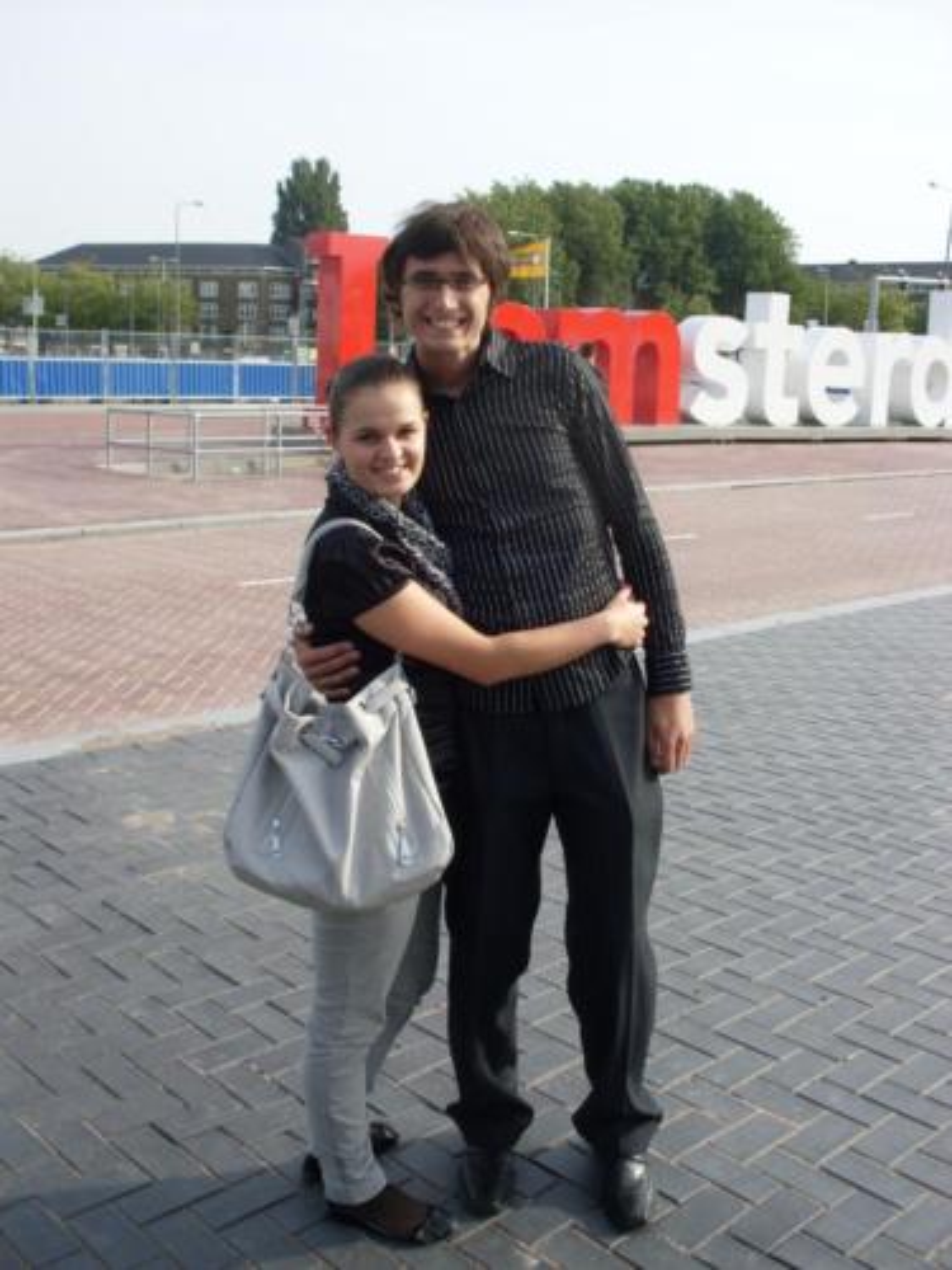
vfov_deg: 49.0
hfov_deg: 37.7
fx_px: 1393
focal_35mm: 38
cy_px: 635
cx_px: 476
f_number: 8.4
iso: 80
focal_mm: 6.3
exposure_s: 1/125
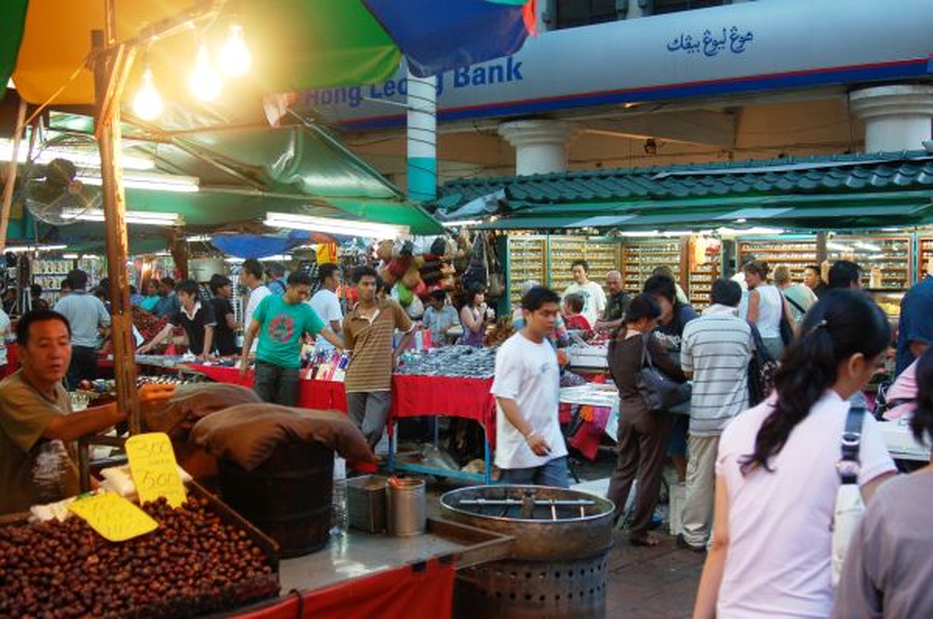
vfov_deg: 31.8
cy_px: 310
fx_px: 1087
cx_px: 466
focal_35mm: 42
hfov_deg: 46.5
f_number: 4.5
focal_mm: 28
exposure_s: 1/80
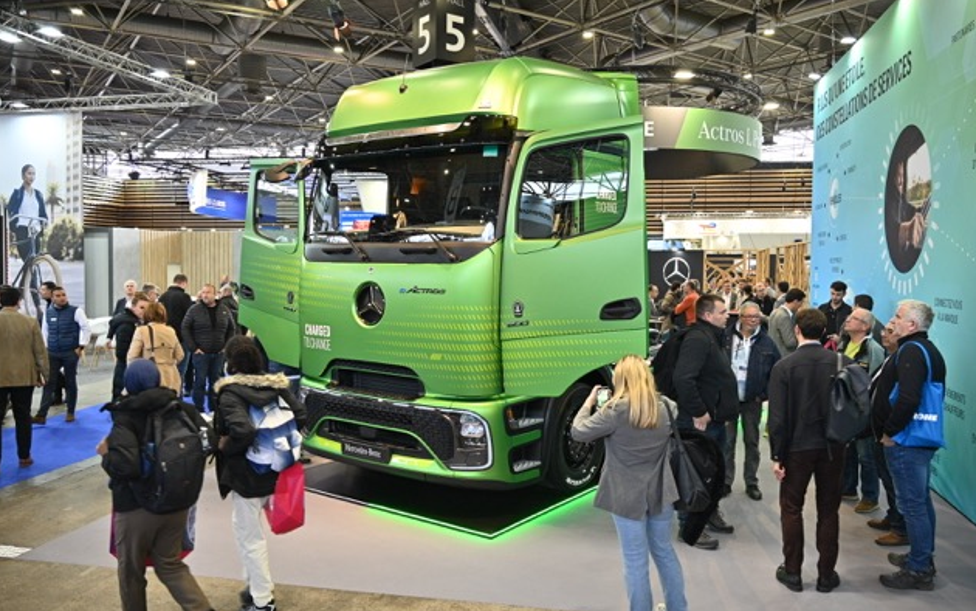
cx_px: 493
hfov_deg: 64.6
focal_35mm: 29
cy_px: 300
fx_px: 772
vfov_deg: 43.2
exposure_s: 1/100
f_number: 5
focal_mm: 28
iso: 640
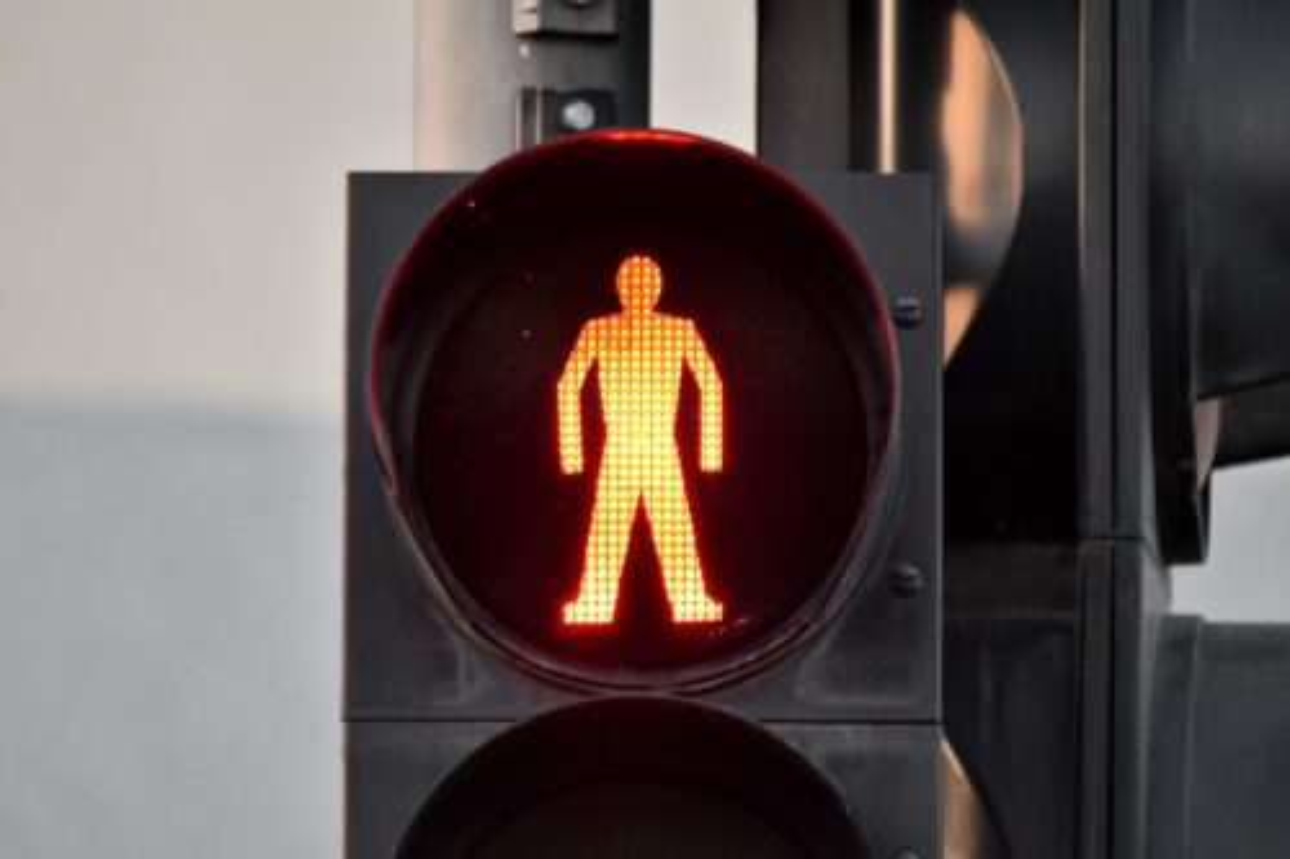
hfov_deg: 4.6
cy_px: 430
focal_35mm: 450
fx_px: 16119
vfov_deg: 3.1
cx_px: 645
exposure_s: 1/100
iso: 800
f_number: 7.1
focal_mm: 300
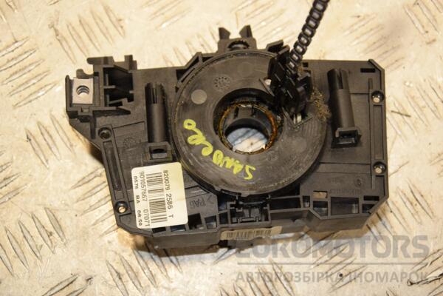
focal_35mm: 78
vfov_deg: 17.5
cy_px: 148
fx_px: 960
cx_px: 222
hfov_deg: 26.0
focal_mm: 52
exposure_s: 1/200
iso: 800
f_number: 7.1
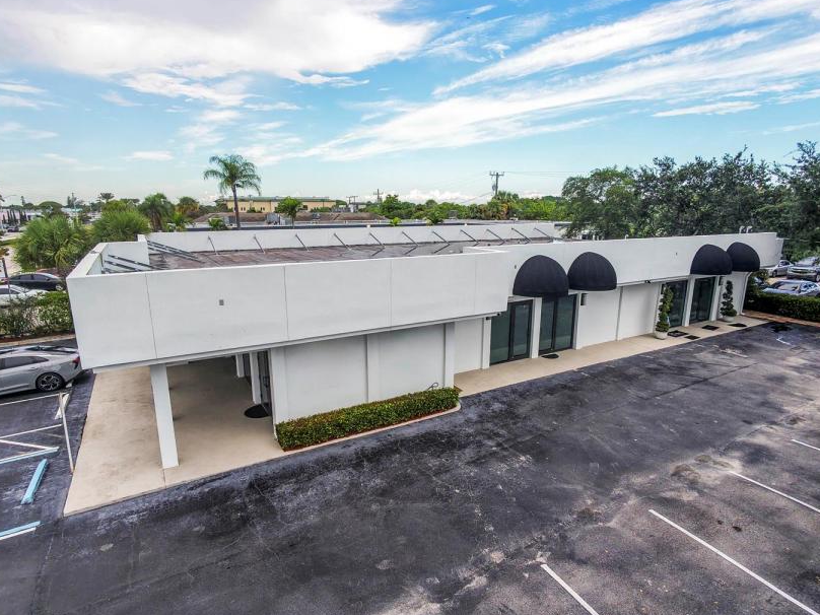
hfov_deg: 84.7
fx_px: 450
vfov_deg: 68.7
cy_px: 318
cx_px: 410
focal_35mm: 19
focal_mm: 3.05
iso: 100
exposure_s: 1/350
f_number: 2.2
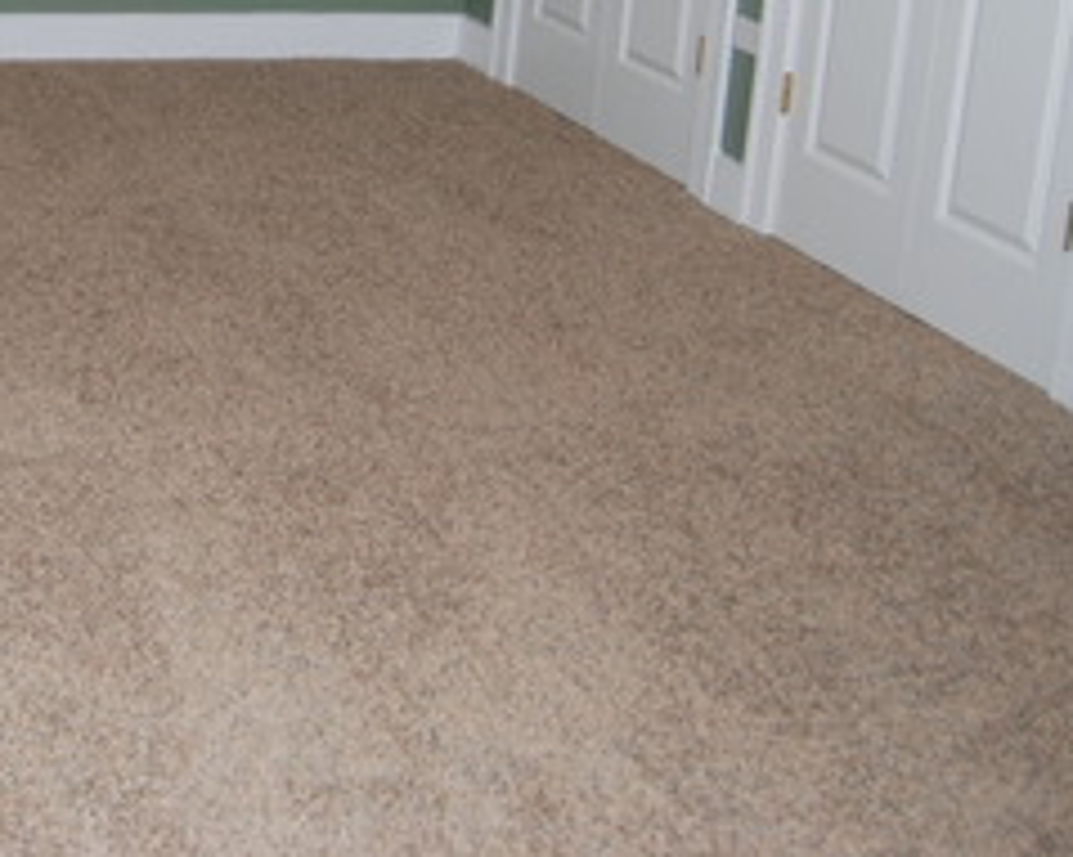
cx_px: -108
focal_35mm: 68
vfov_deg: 21.4
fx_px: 2159
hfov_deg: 25.8
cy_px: -81
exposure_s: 1/60
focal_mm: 18
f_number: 5
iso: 200
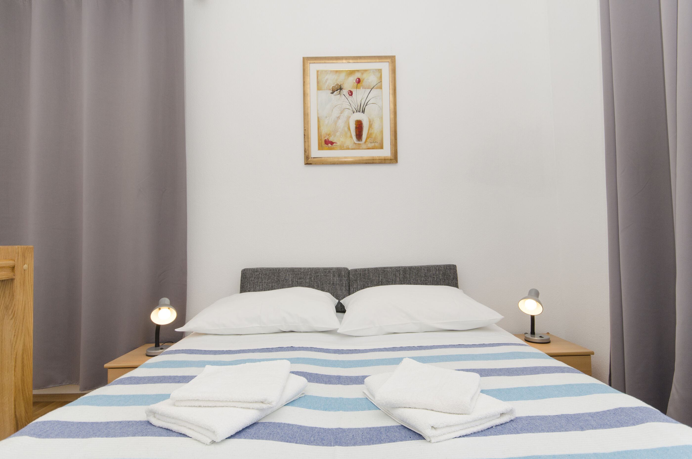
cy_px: 230
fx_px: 374
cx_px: 346
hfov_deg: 85.5
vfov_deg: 63.0
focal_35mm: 20
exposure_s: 1/200
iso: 200
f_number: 8
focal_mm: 13
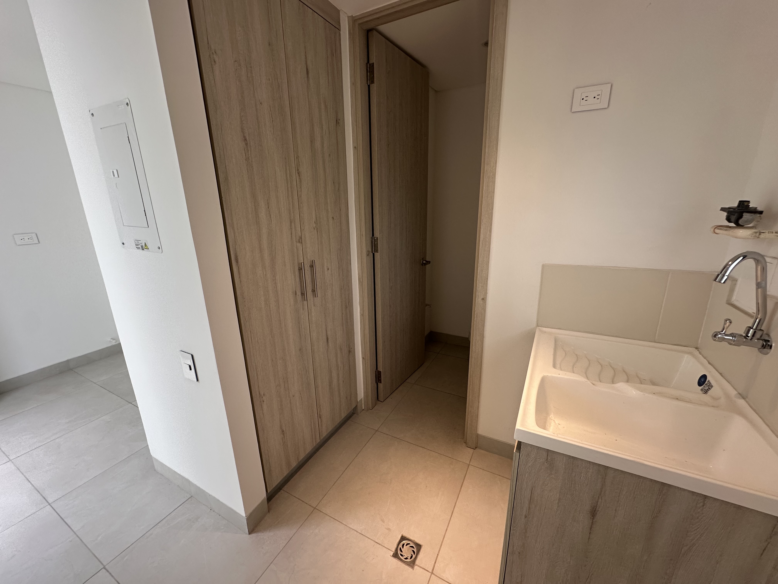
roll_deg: +1.1
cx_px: 389
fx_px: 315
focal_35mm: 14
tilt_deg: -15.4
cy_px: 292
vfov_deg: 85.7
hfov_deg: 102.1
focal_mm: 2.22
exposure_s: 1/99
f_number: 2.2
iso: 100
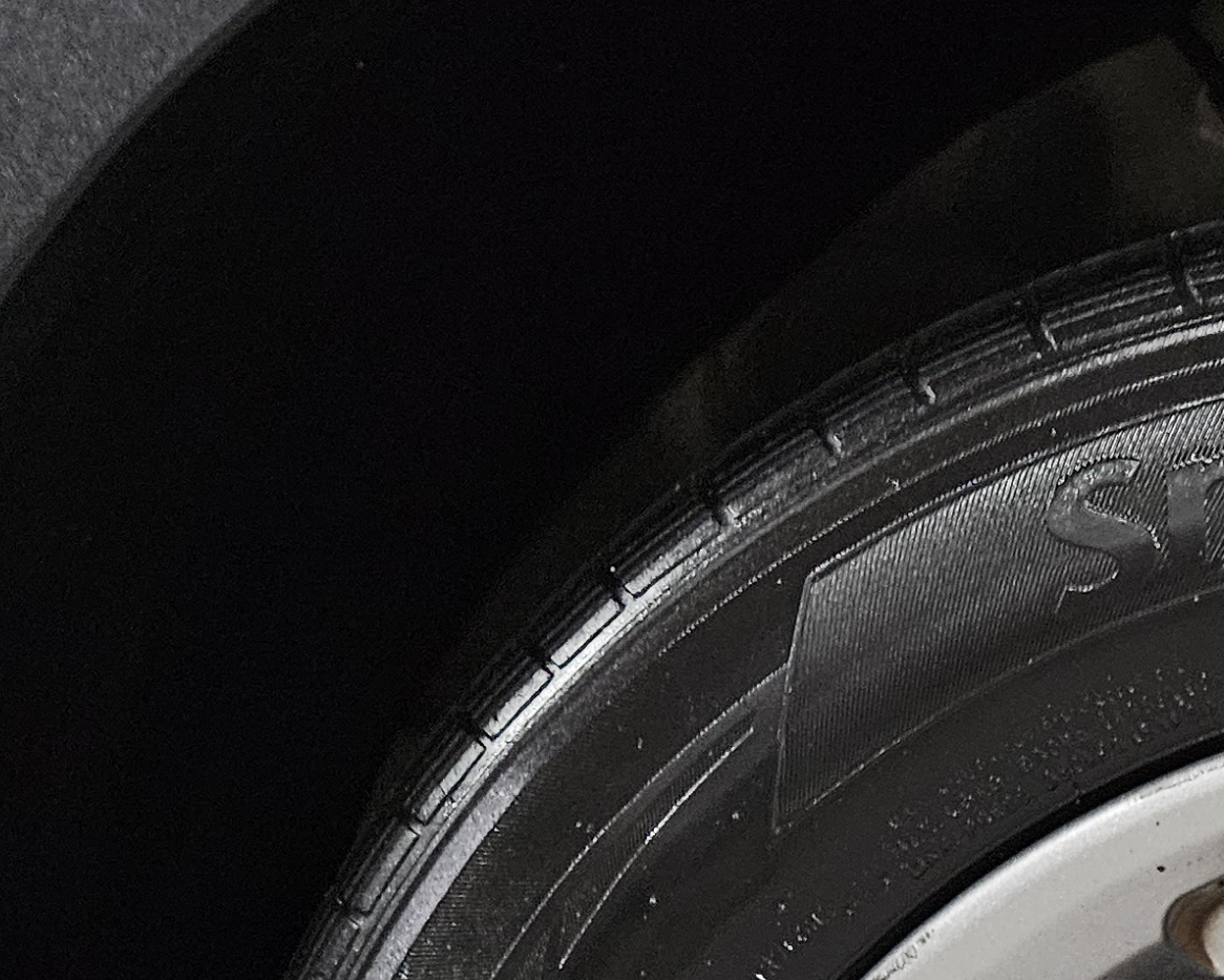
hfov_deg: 20.9
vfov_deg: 18.2
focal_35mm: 77
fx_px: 2790
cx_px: 1850
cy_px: 1372
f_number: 1.8
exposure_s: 1/24
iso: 500
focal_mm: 5.4
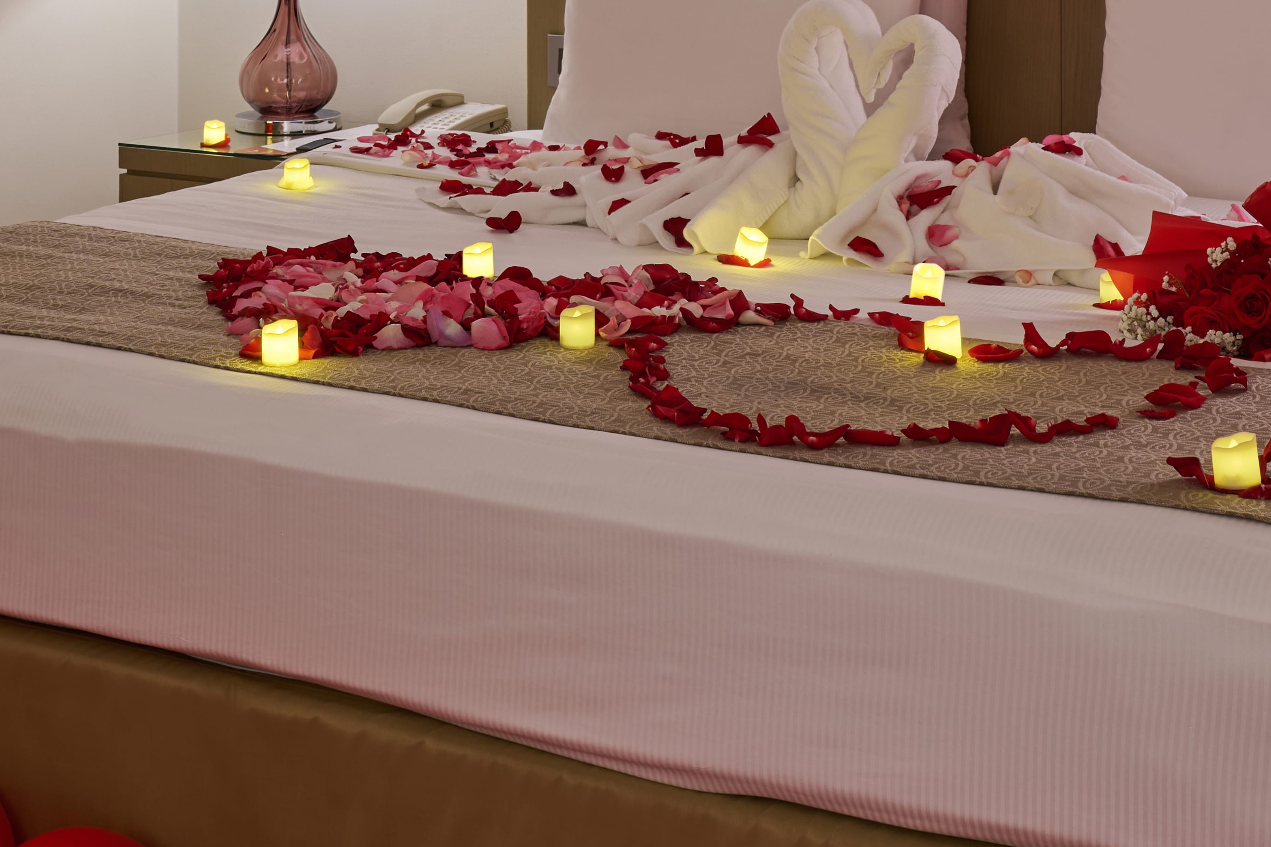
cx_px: 471
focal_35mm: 73
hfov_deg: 27.6
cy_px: -207
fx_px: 2577
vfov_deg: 17.7
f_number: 7.1
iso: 400
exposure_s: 1
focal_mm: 24
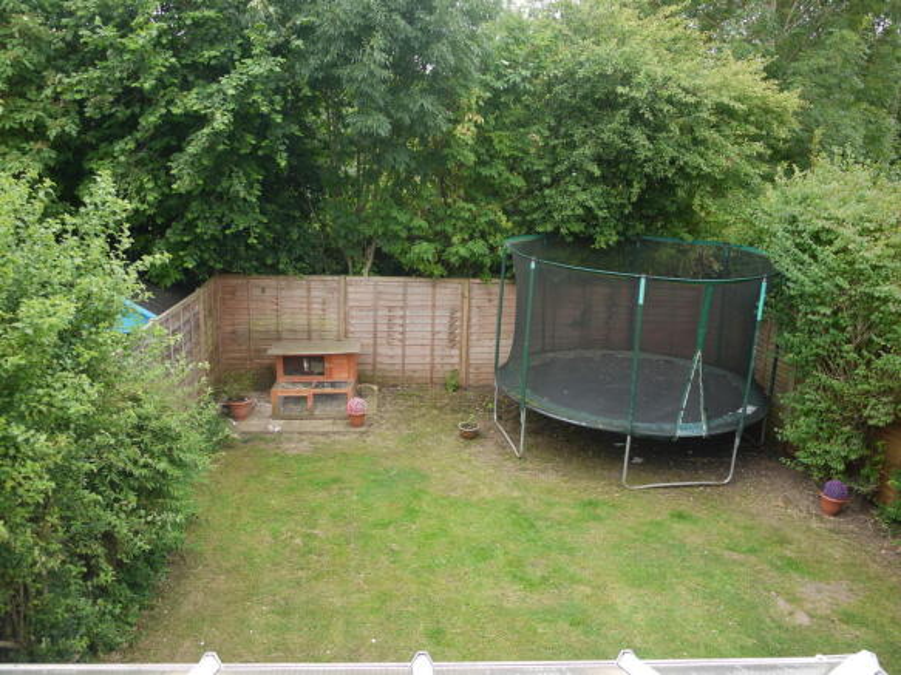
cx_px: 450
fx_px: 833
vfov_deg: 44.1
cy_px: 338
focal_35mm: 32
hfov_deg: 56.8
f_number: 3.7
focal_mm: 16
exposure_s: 1/80
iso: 100
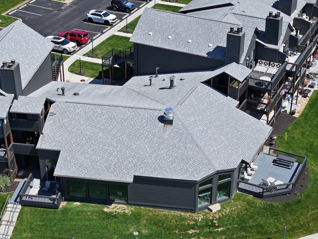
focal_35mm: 70
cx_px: 159
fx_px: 643
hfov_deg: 27.8
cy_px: 120
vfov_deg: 21.0
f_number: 2.8
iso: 100
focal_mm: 19.35
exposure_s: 1/1000
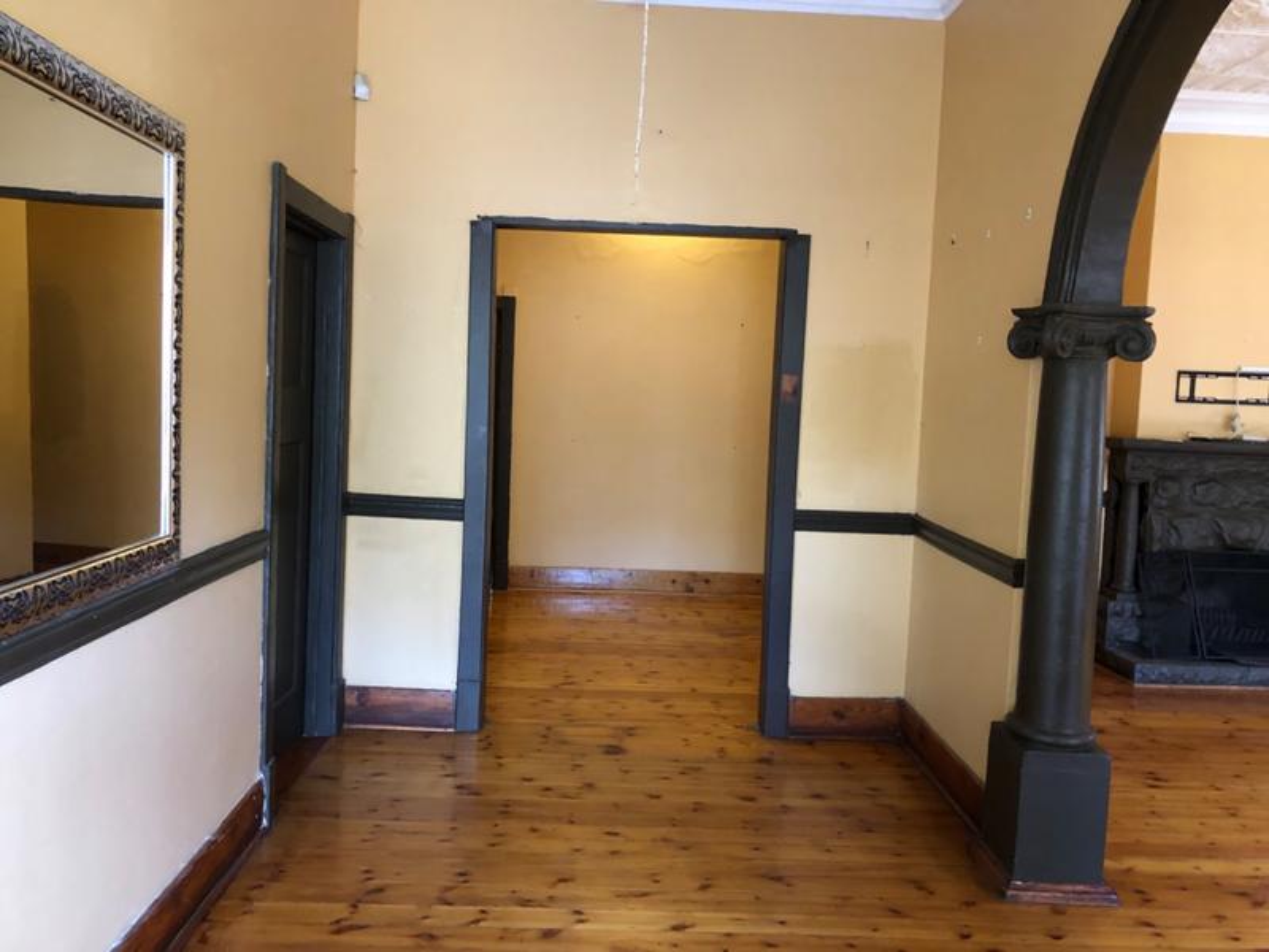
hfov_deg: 63.4
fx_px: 1026
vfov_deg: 49.7
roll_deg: -2.3
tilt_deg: -4.5
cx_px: 634
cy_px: 476
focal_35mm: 28
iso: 100
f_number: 1.8
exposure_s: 1/14
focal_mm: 4
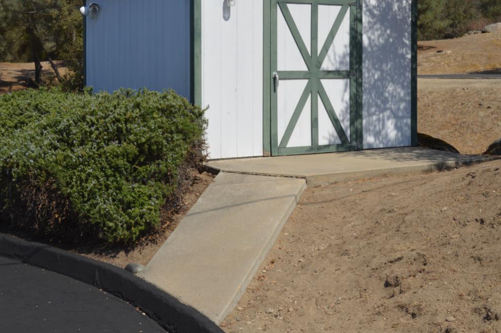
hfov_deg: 34.0
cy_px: 88
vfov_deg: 22.7
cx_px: 267
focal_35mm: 59
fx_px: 820
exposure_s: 1/200
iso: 100
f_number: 10
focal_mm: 26
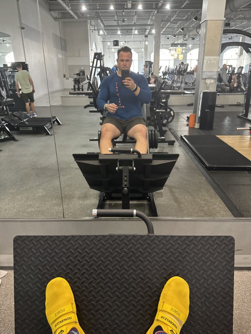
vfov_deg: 71.6
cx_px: 126
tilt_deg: -21.8
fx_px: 232
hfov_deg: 56.8
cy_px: 167
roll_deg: -1.3
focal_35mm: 24
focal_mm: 6.76
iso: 640
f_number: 1.78
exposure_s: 1/60
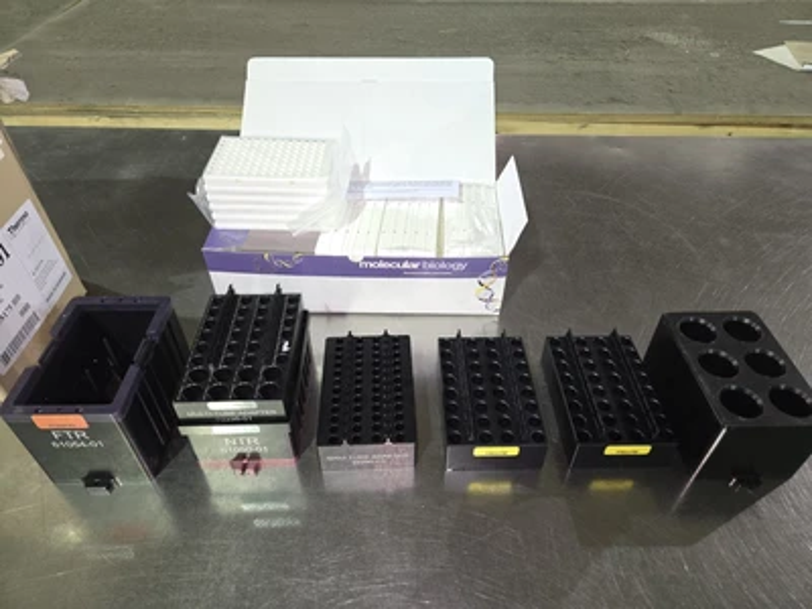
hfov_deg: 73.9
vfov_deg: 58.9
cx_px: 406
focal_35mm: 23
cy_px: 304
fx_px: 540
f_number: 1.8
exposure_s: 1/20
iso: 160
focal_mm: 5.4
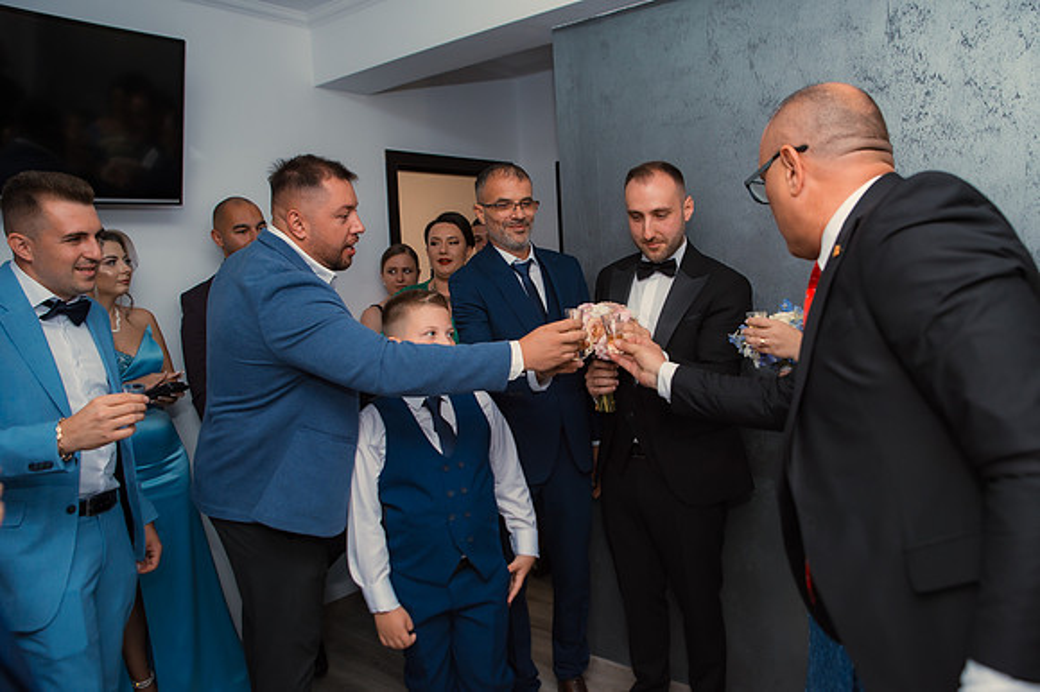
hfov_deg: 70.8
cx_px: 549
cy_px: 327
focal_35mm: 25
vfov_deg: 50.6
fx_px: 731
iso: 500
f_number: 3.5
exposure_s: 1/125
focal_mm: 24
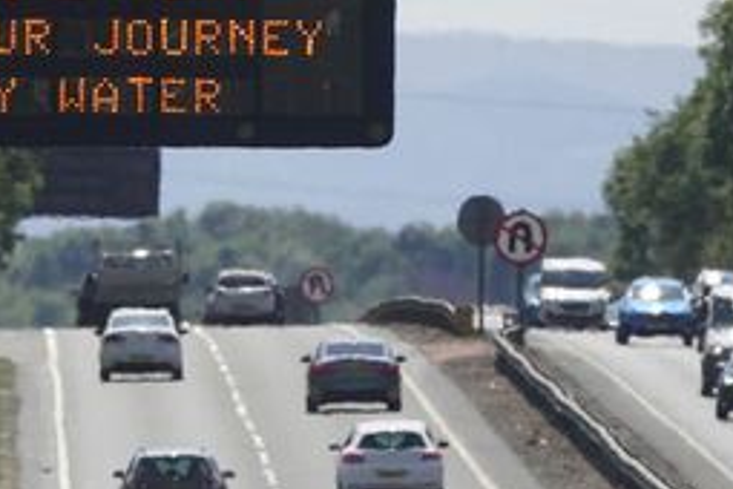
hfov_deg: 2.3
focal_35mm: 880
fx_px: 17916
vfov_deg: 1.6
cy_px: 243
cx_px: 195
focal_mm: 560
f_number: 8
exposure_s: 1/10000
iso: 4000
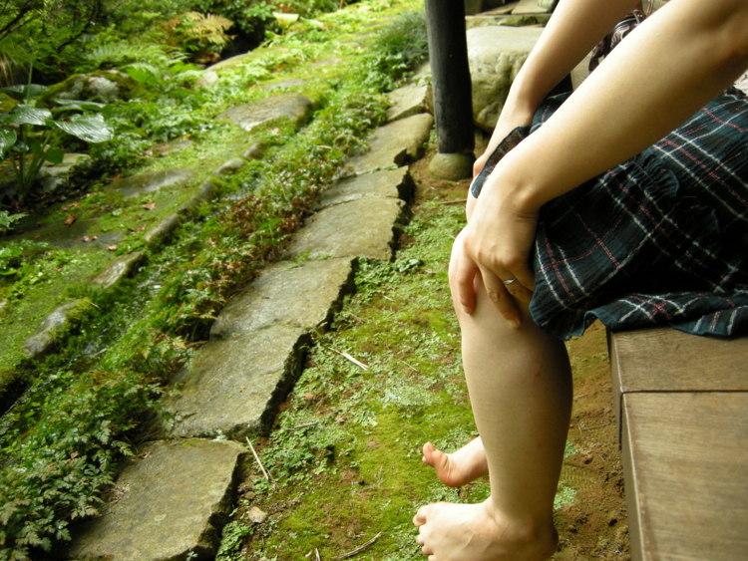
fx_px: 757
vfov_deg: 40.7
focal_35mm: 35
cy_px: 280
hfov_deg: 52.6
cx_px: 374
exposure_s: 1/35.1
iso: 200
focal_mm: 7.5
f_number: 2.7
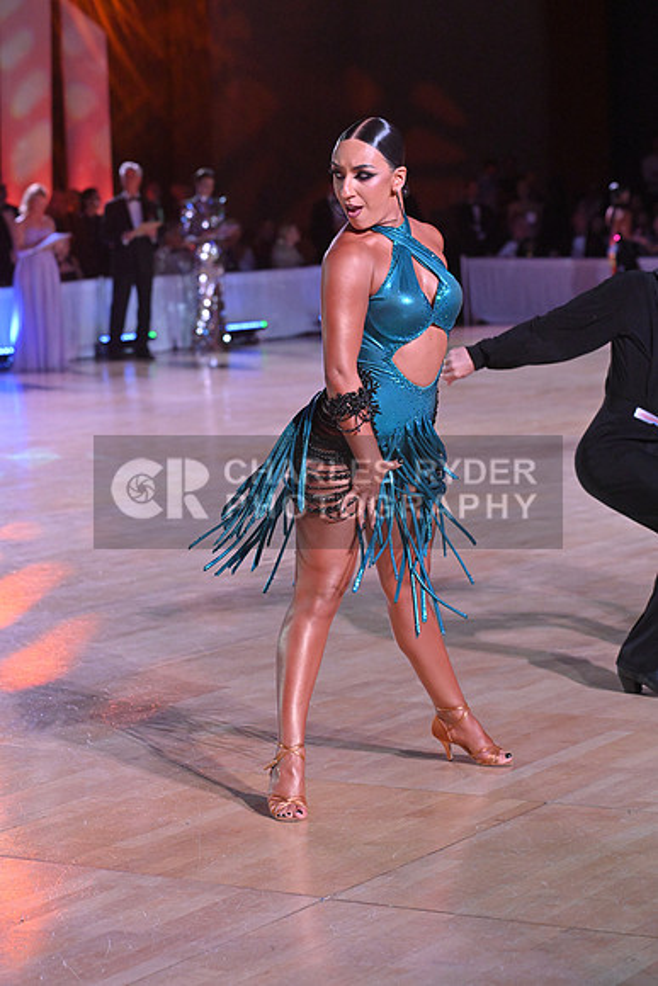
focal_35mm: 98
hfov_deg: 14.0
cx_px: 329
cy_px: 493
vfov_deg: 20.8
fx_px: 2685
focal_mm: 98
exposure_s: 1/400
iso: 4500
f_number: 5.6
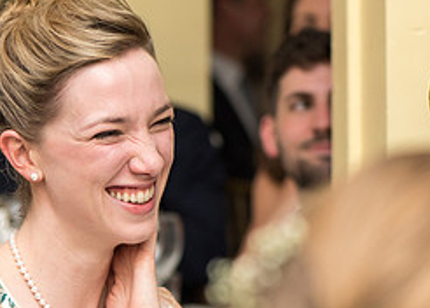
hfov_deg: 7.8
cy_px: 217
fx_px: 3165
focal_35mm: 259
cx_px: 108
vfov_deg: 5.6
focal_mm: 105
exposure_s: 1/200
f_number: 4
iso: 400
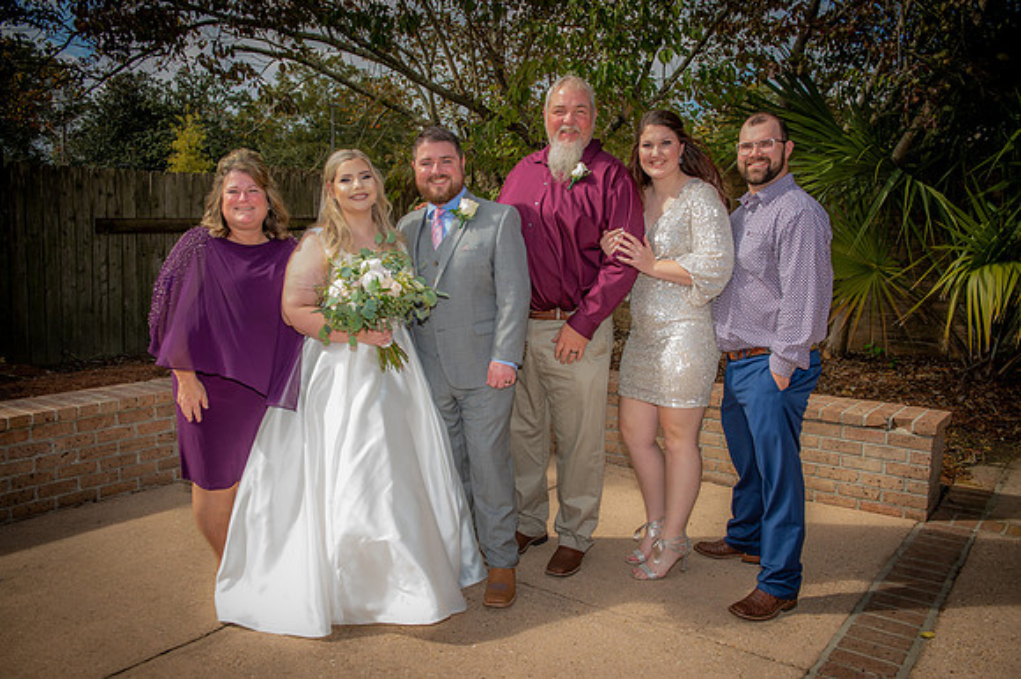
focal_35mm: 31
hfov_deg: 60.3
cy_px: 340
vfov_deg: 42.3
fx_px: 879
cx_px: 510
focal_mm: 31
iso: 50
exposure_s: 1/160
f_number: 5.6
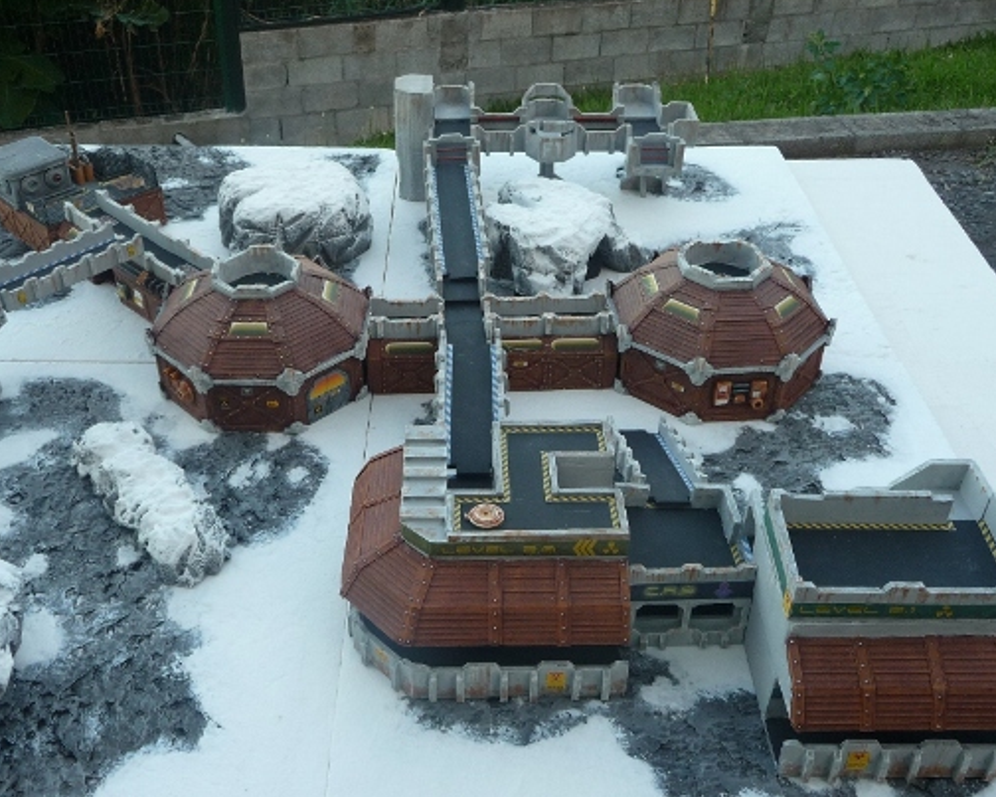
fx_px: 1061
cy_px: 431
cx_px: 456
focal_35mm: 36
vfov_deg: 41.1
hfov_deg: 50.2
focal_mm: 4.7
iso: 100
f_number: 3.3
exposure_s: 1/60
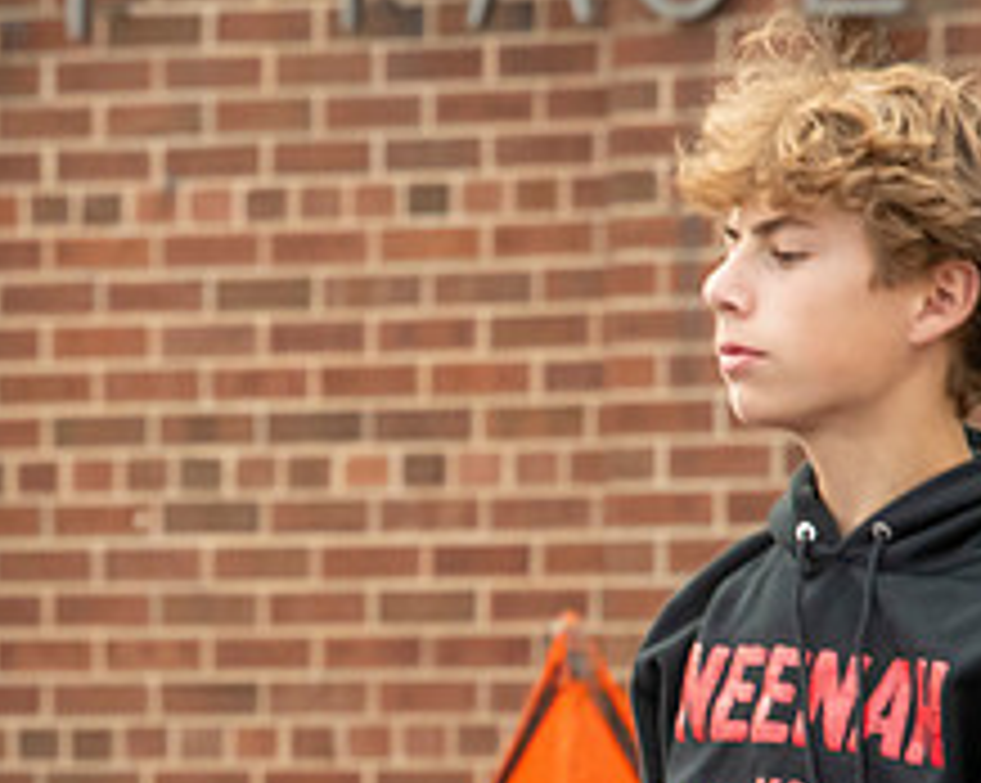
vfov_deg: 2.1
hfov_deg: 2.6
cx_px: 252
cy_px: 713
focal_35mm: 749
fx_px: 21727
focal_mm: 300
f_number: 11
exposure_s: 1/200
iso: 3200
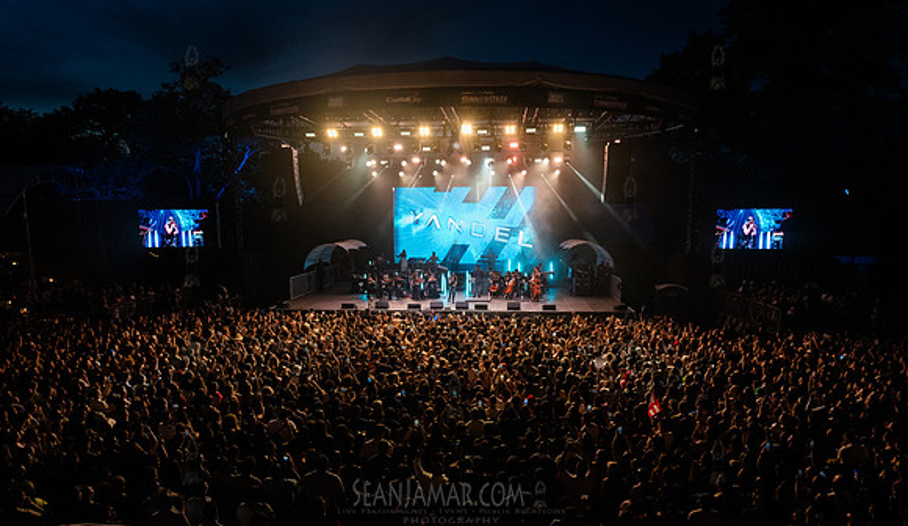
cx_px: 453
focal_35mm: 25
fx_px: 608
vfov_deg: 46.6
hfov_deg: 73.5
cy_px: 302
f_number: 4
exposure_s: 1/400
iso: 5000
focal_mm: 24
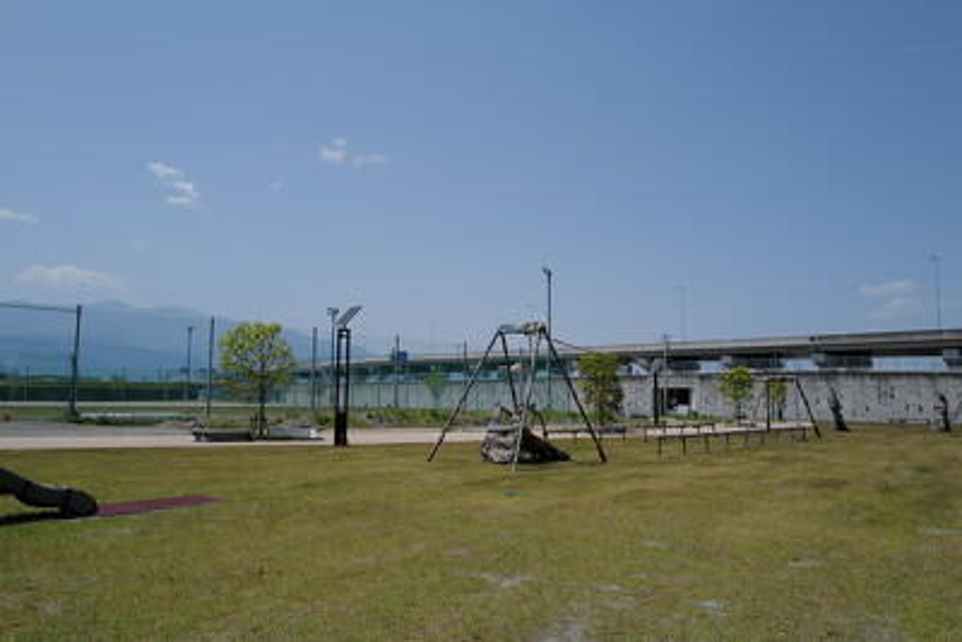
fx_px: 748
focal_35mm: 28
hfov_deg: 65.5
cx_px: 481
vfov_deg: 46.4
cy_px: 321
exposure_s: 1/800
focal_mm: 28
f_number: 5.6
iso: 100
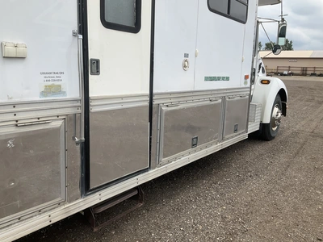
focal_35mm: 29
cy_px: 121
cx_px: 162
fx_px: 271
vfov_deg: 48.2
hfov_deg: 61.7
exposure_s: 1/1250
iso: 25
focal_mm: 3
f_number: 1.8
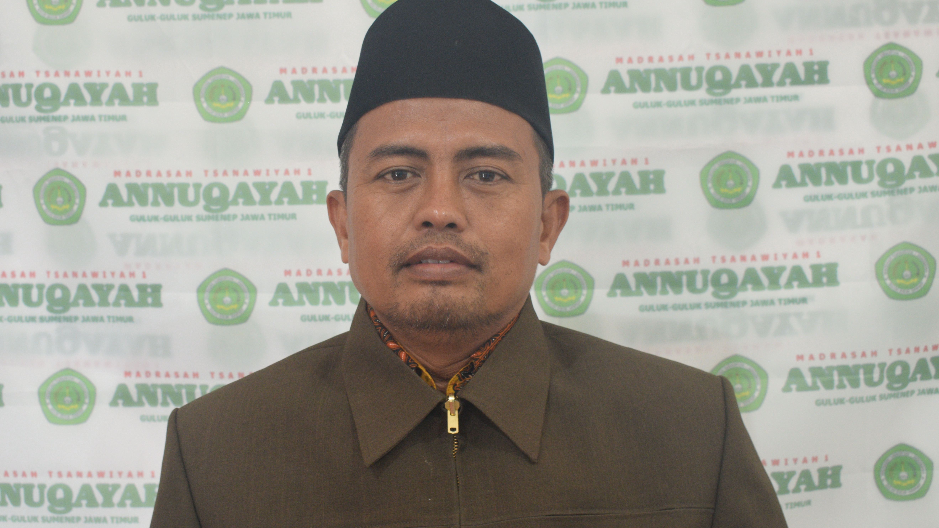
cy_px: 274
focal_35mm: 50
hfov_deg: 41.2
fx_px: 1245
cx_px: 408
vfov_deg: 24.0
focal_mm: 28
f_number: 5.6
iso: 800
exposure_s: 1/8
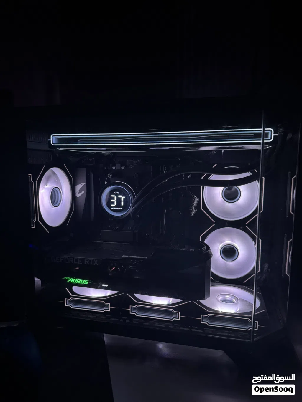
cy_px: 201
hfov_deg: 56.8
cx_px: 151
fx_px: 279
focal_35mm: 24
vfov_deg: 71.6
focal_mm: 6.76
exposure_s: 1/30
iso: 1000
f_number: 1.78
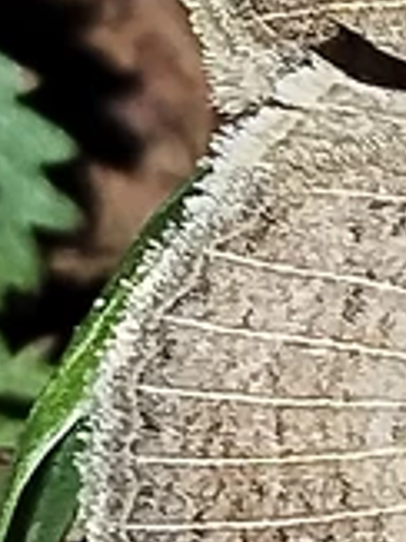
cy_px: 86
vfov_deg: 6.8
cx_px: 622
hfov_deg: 5.1
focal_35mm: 290
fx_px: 4541
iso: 200
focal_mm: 5.31
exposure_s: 1/50
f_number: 1.7
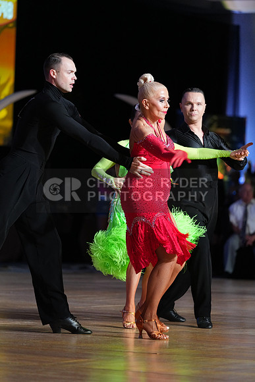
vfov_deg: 10.4
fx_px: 2092
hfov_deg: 7.0
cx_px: 128
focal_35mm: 197
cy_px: 191
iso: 2500
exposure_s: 1/250
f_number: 4
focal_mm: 197
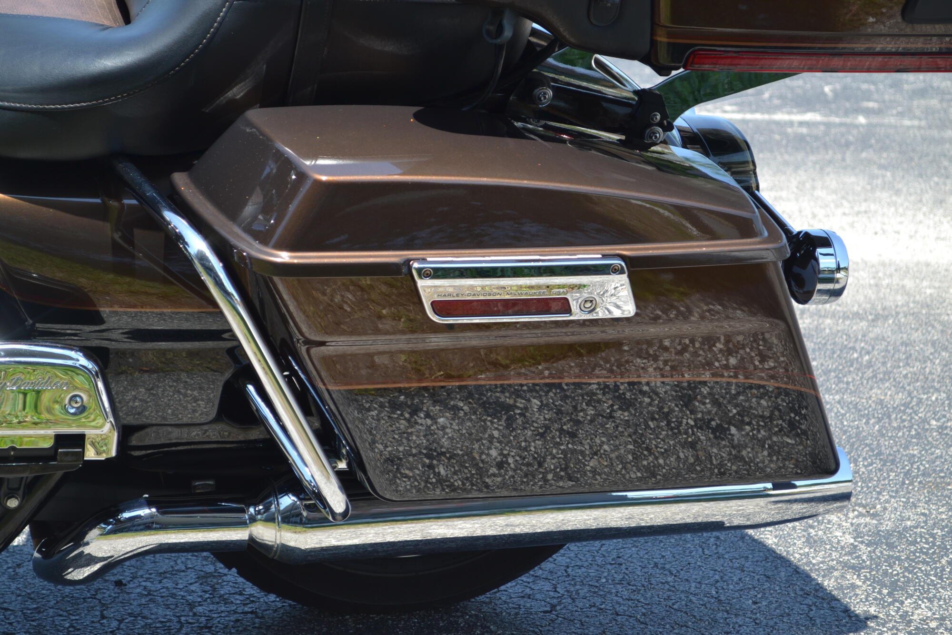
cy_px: 318
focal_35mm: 82
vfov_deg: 16.6
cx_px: 476
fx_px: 2181
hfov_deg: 24.6
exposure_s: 1/160
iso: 100
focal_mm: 55
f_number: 5.6
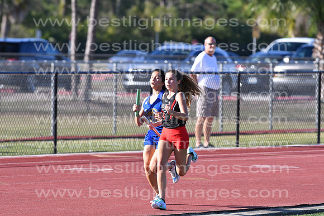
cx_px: 162
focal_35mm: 450
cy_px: 108
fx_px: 4051
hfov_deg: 4.6
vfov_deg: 3.1
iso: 400
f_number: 5.6
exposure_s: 1/1600
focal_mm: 300
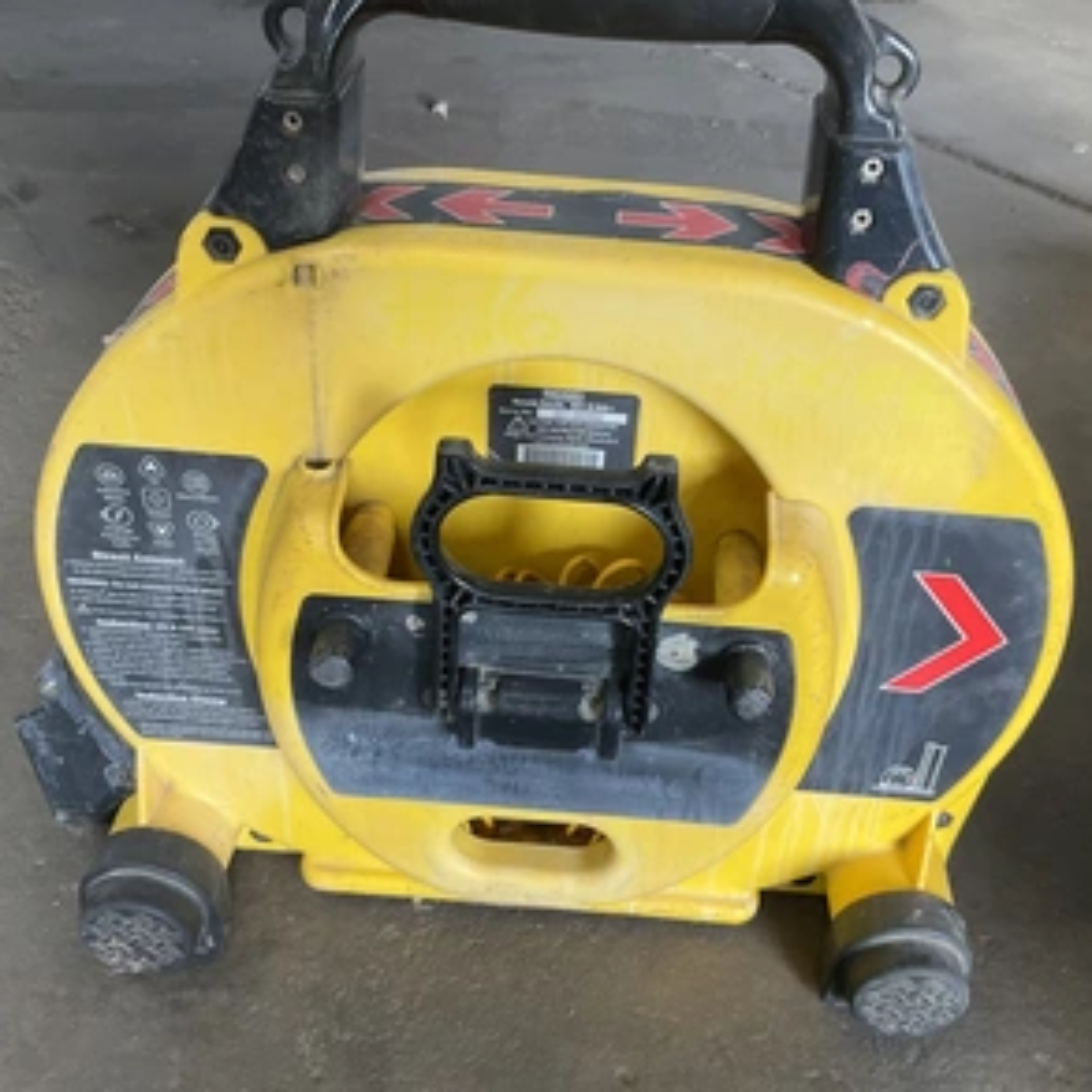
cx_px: 574
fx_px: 1249
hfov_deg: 47.2
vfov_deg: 47.2
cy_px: 552
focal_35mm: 35
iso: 50
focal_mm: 3
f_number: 1.8
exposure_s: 1/60
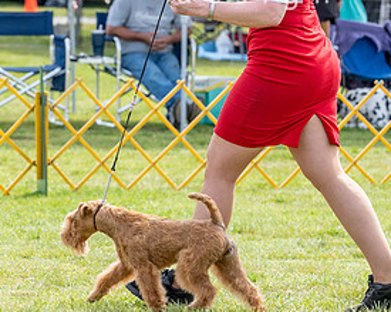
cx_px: 123
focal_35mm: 298
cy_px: 59
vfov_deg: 5.2
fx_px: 3442
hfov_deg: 6.5
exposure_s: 1/1250
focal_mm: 124
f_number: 5.6
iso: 800
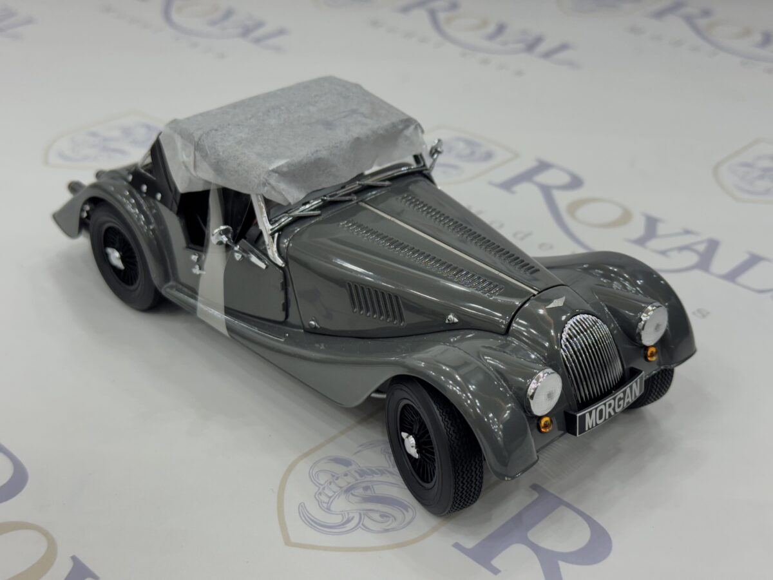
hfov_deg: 39.7
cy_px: 290
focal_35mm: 48
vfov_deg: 30.3
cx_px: 386
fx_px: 1072
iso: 80
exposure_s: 1/100
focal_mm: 6.76
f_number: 1.78
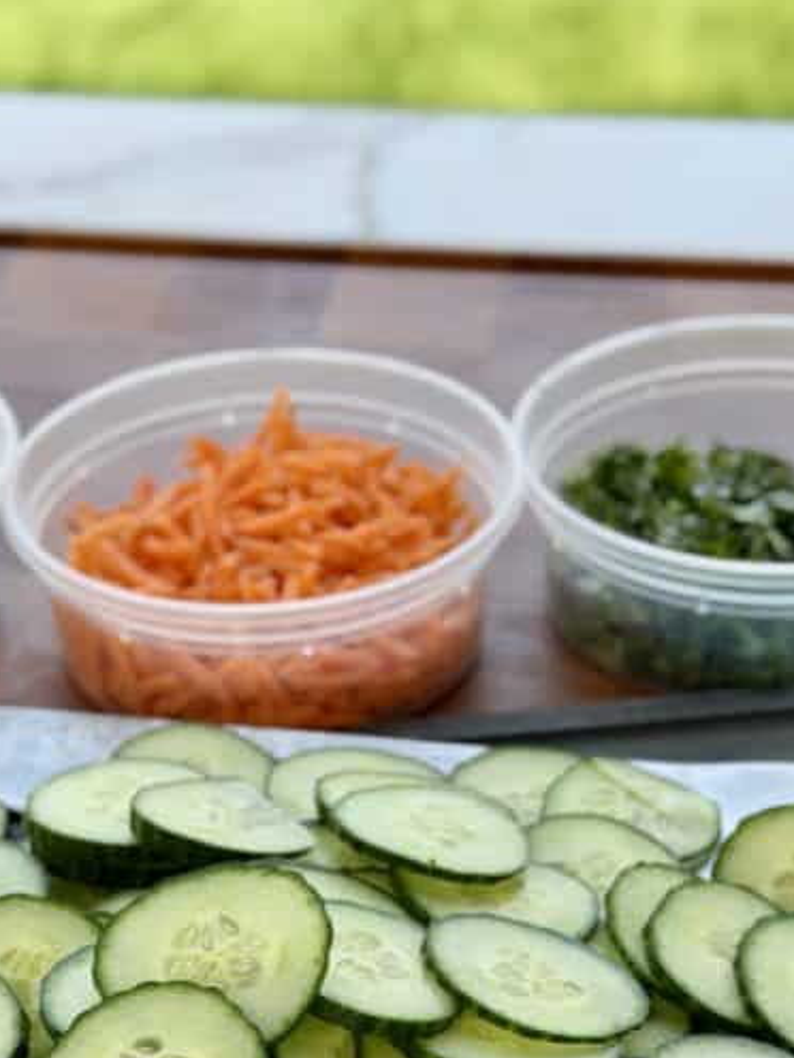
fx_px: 3028
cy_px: 979
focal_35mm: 99
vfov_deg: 19.4
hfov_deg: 14.9
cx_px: 290
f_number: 1.78
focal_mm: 6.76
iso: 64
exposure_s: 1/1353
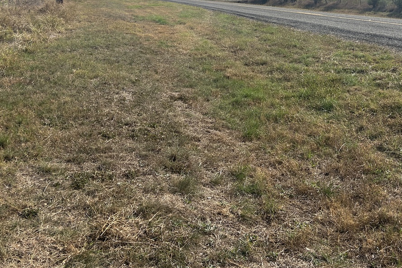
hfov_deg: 44.1
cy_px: 80
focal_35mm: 44
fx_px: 491
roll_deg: -0.5
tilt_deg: -11.1
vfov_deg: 30.2
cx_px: 253
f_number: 1.5
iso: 50
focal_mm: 5.7
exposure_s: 1/6993
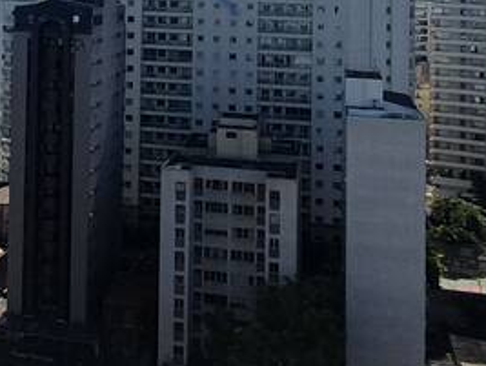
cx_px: -49
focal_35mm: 70
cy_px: -100
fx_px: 984
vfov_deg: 19.5
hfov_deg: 25.7
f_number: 2.2
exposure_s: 1/2280
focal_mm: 1.8
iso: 50
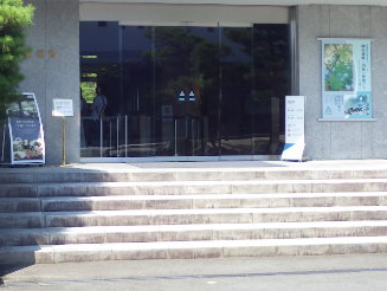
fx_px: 963
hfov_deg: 22.6
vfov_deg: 17.2
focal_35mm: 86
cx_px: 125
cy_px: 95
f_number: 4
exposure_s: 1/320
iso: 125
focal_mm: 7.9
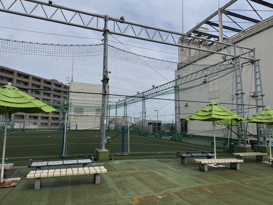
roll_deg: +0.1
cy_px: 102
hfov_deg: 71.6
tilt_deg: +4.2
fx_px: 189
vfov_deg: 56.8
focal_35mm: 24
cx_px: 136
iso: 80
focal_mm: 6.76
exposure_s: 1/7937
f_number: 1.78
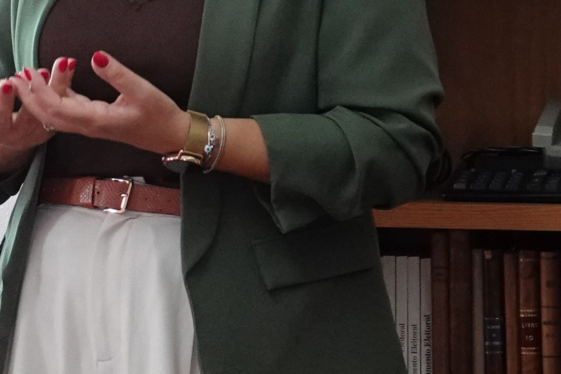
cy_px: 327
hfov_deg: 7.4
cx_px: -729
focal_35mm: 264
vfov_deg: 5.2
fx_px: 4114
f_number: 3.5
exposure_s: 1/80
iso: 1000
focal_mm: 20.49
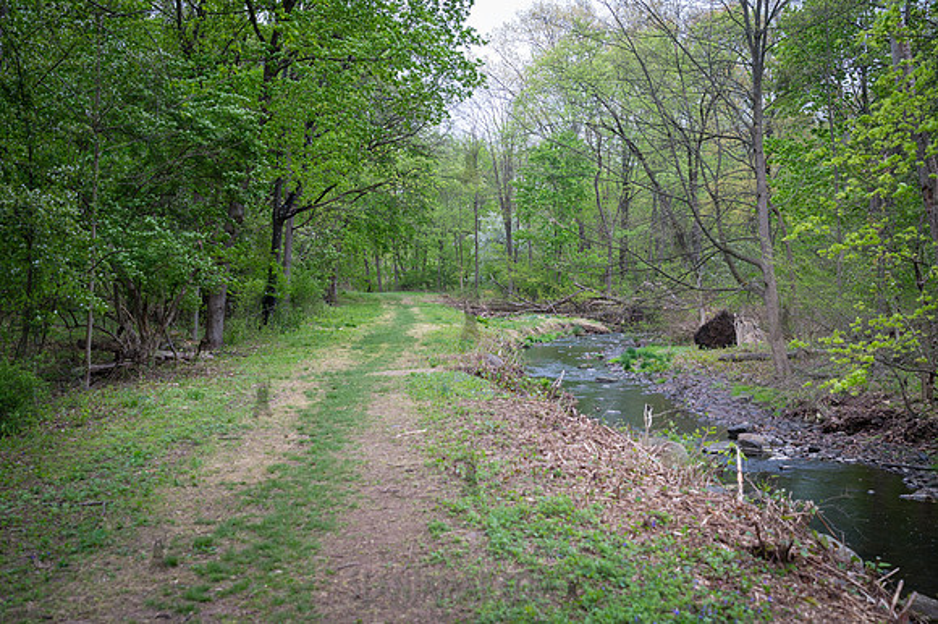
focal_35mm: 40
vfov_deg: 33.4
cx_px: 469
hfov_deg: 48.5
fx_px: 1042
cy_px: 312
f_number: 4
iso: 500
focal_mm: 40
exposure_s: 1/500
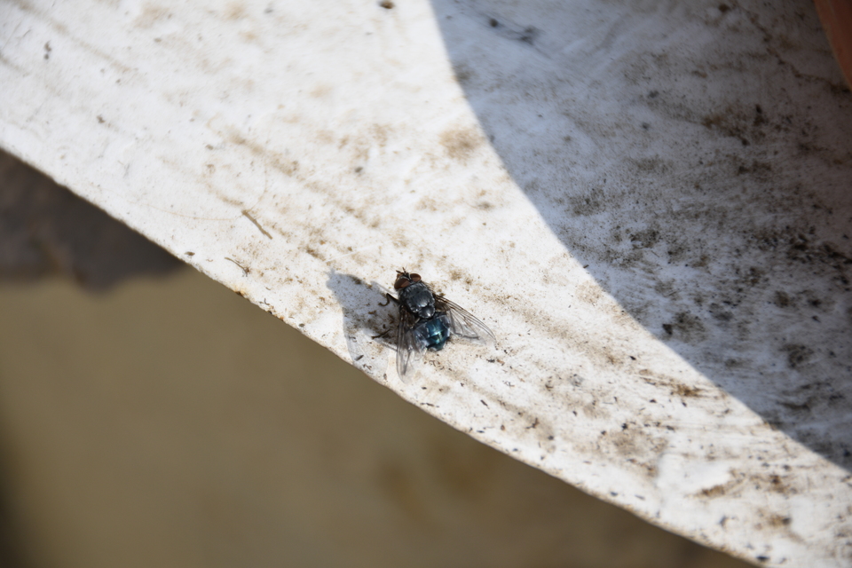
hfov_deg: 9.8
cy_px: 284
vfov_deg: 6.5
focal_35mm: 210
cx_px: 426
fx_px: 4970
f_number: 5.6
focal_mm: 140
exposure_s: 1/400
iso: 160
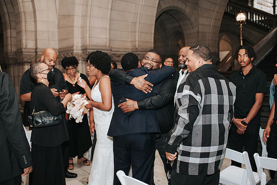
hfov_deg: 54.4
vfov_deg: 37.9
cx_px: 138
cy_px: 92
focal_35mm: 35
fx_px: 269
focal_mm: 35
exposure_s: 1/125
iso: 1000
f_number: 3.2
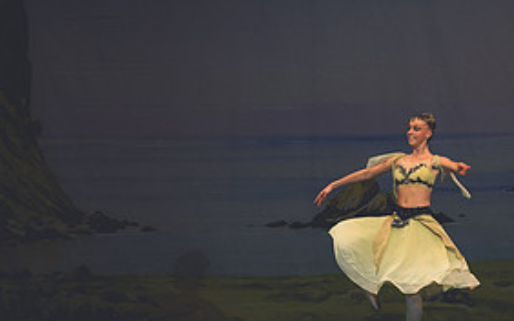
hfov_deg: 7.4
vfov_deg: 4.6
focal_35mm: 283
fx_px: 3963
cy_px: 228
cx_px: 403
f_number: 2.8
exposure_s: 1/500
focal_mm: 90
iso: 450
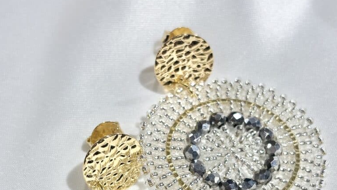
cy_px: 200
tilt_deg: -56.5
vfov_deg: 15.5
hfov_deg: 27.9
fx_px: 679
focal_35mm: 76
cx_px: 168
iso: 32
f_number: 1.6
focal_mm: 5.96
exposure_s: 1/244
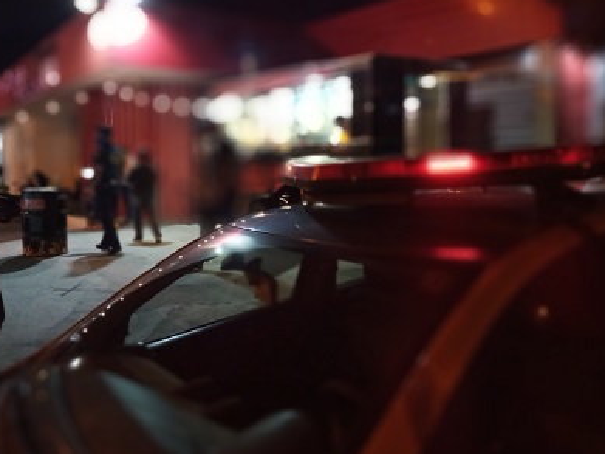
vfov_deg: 58.7
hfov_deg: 73.8
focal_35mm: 23
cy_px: 202
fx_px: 402
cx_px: 275
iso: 1038
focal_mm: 3.54
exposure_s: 1/20
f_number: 2
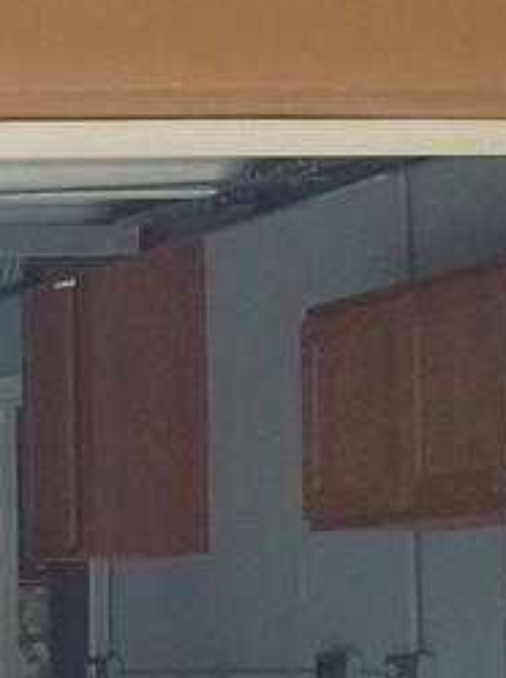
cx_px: -1091
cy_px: 705
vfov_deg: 13.2
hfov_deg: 8.2
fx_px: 2892
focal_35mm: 148
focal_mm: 5.56
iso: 100
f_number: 1.8
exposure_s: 1/879
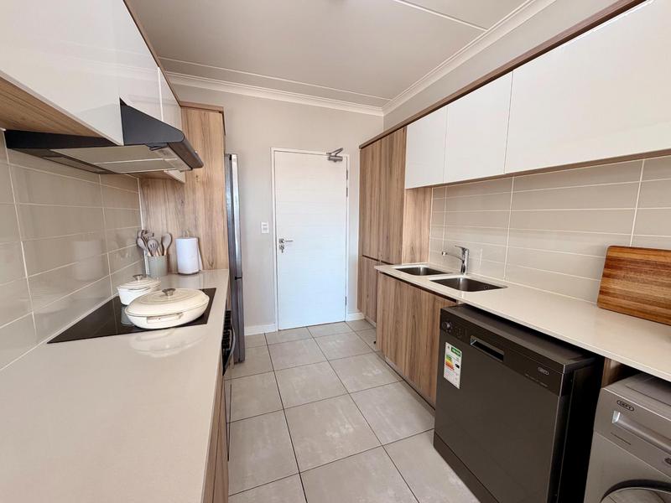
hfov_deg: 102.1
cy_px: 252
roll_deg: +0.7
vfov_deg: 85.7
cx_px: 336
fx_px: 271
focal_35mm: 14
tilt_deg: -6.7
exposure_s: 1/100
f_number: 2.2
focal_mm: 2.22
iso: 125
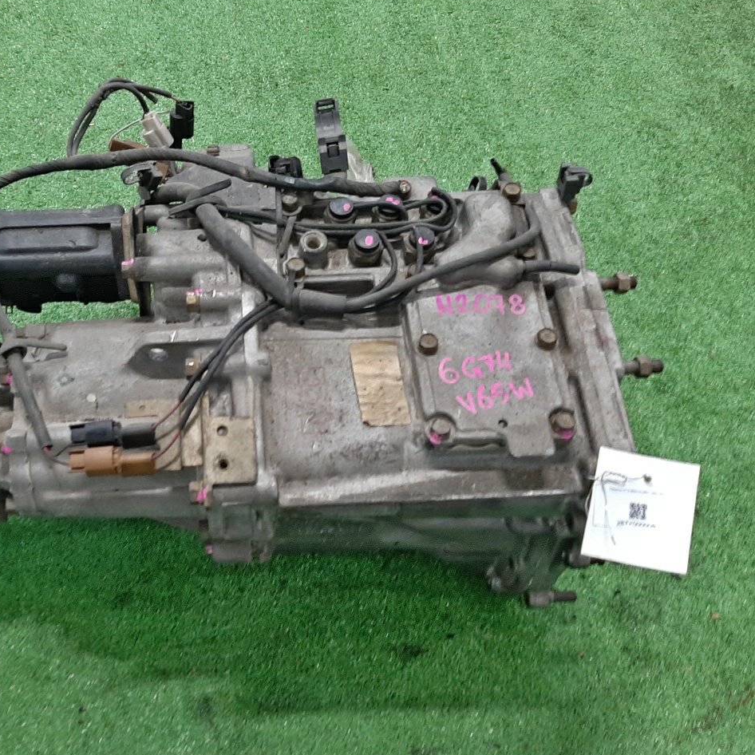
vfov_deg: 47.1
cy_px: 419
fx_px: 864
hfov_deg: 46.2
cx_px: 232
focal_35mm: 35
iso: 181
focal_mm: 3.93
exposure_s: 1/33
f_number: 1.7
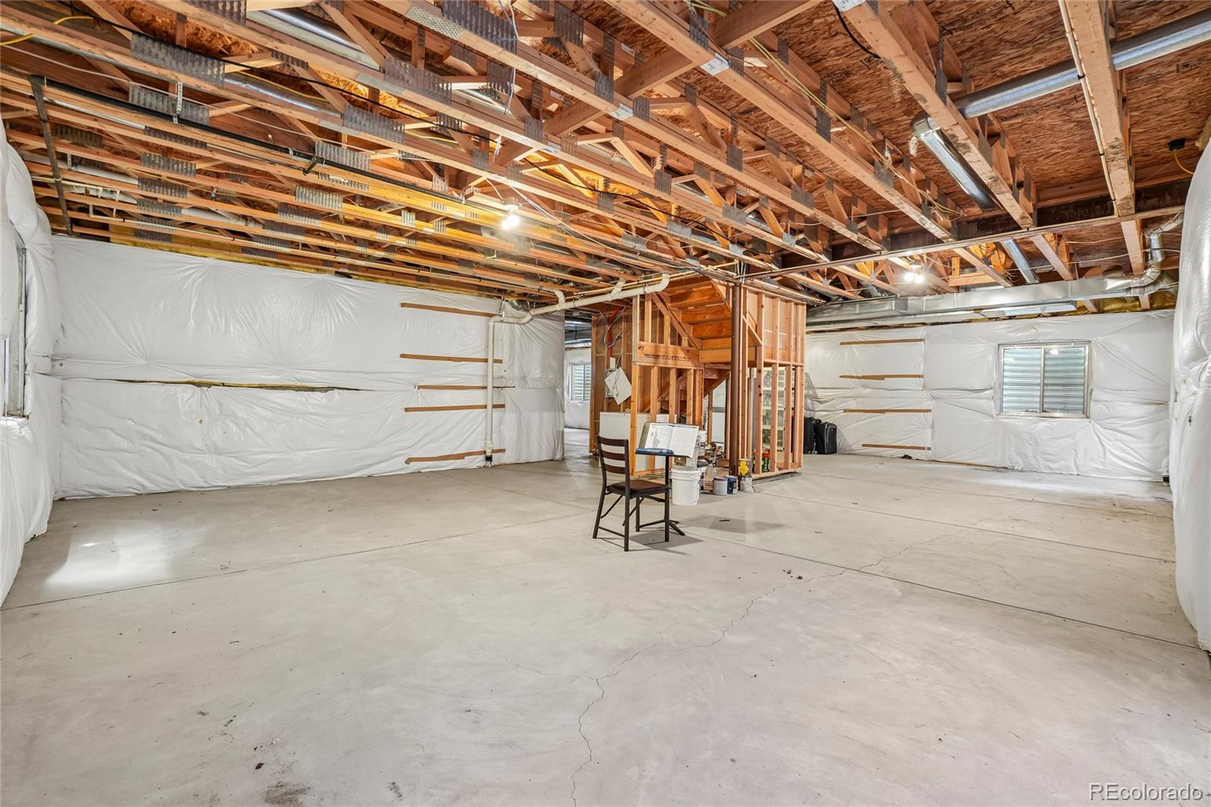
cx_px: 606
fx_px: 504
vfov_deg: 77.3
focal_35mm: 15
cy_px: 404
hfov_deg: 100.4
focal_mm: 10
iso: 125
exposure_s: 1.3
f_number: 8
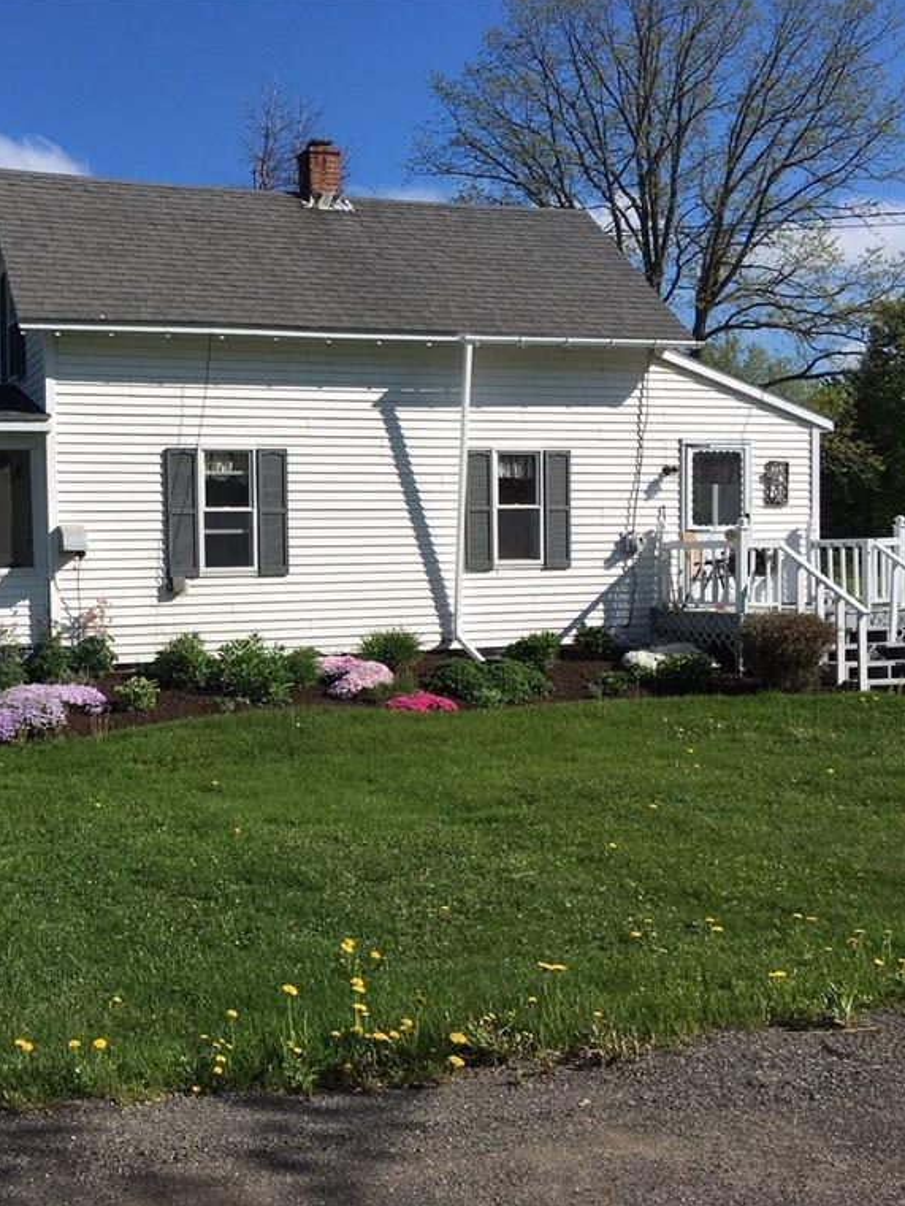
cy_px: 602
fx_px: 1359
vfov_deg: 47.9
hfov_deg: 36.0
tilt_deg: -0.8
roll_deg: +1.3
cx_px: 223
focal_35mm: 39
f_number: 2.2
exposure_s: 1/2262
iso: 25
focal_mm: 4.15
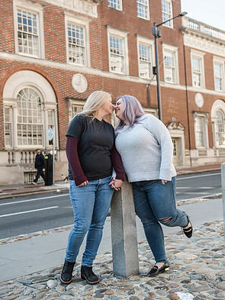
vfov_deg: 42.9
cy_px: 140
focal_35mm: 44
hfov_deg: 32.9
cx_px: 114
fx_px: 381
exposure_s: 1/1000
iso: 400
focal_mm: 40
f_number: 4
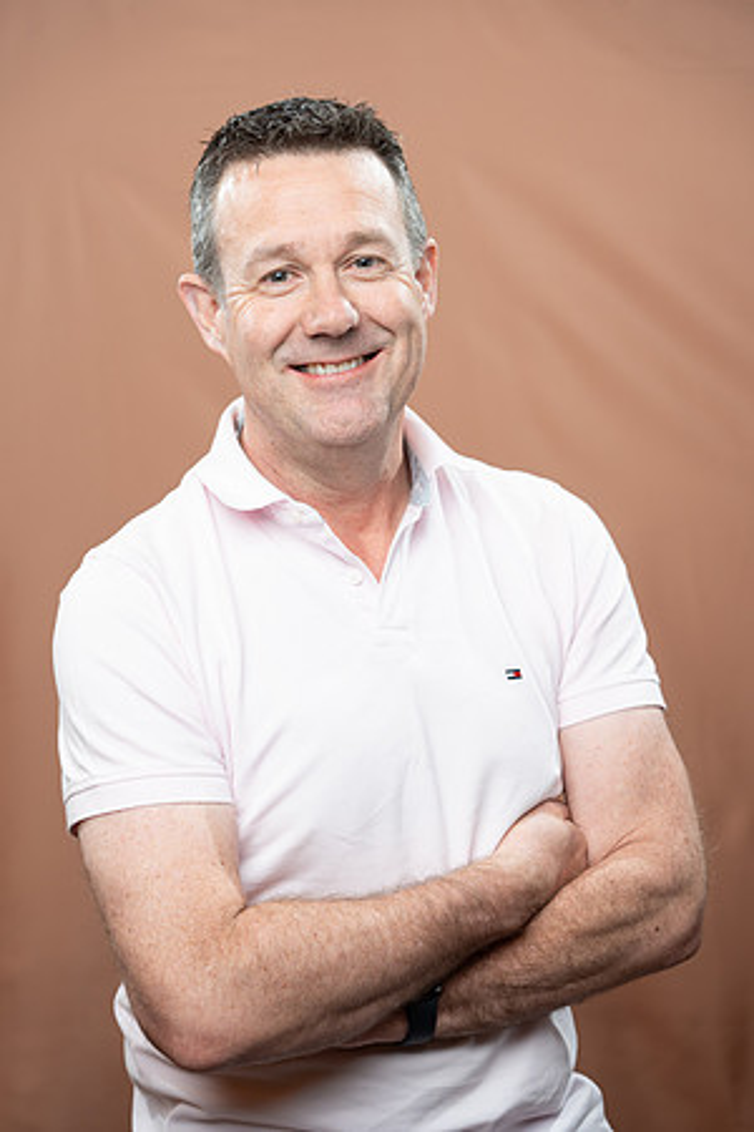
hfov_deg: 18.2
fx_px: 2356
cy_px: 566
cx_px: 377
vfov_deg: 27.0
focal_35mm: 75
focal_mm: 75
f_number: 4
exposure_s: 1/160
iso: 320
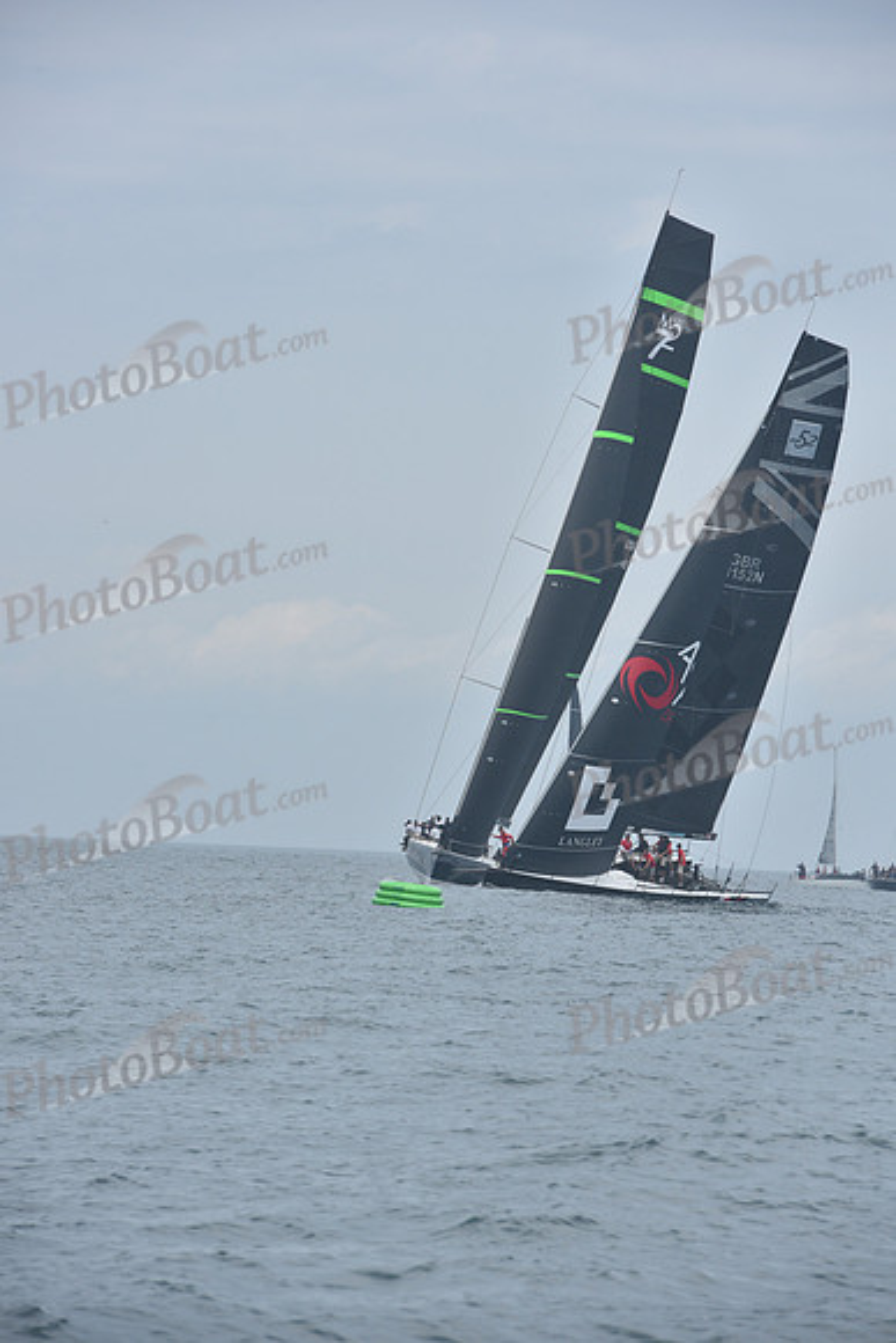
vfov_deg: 10.3
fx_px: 7462
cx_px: 448
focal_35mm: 200
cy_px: 672
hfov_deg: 6.9
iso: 250
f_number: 10
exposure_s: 1/800
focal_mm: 200
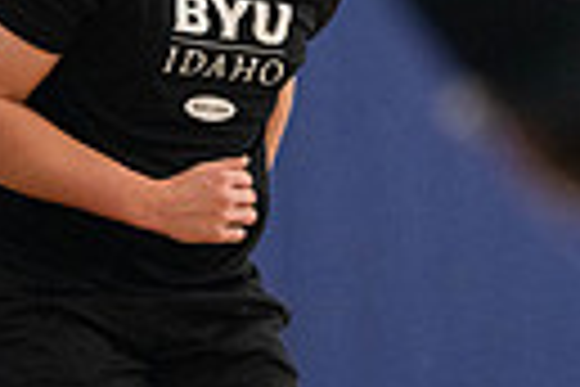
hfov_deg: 2.5
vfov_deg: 1.7
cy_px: 106
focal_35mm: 812
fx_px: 13081
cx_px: 647
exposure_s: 1/1000
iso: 4000
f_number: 2.8
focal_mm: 180
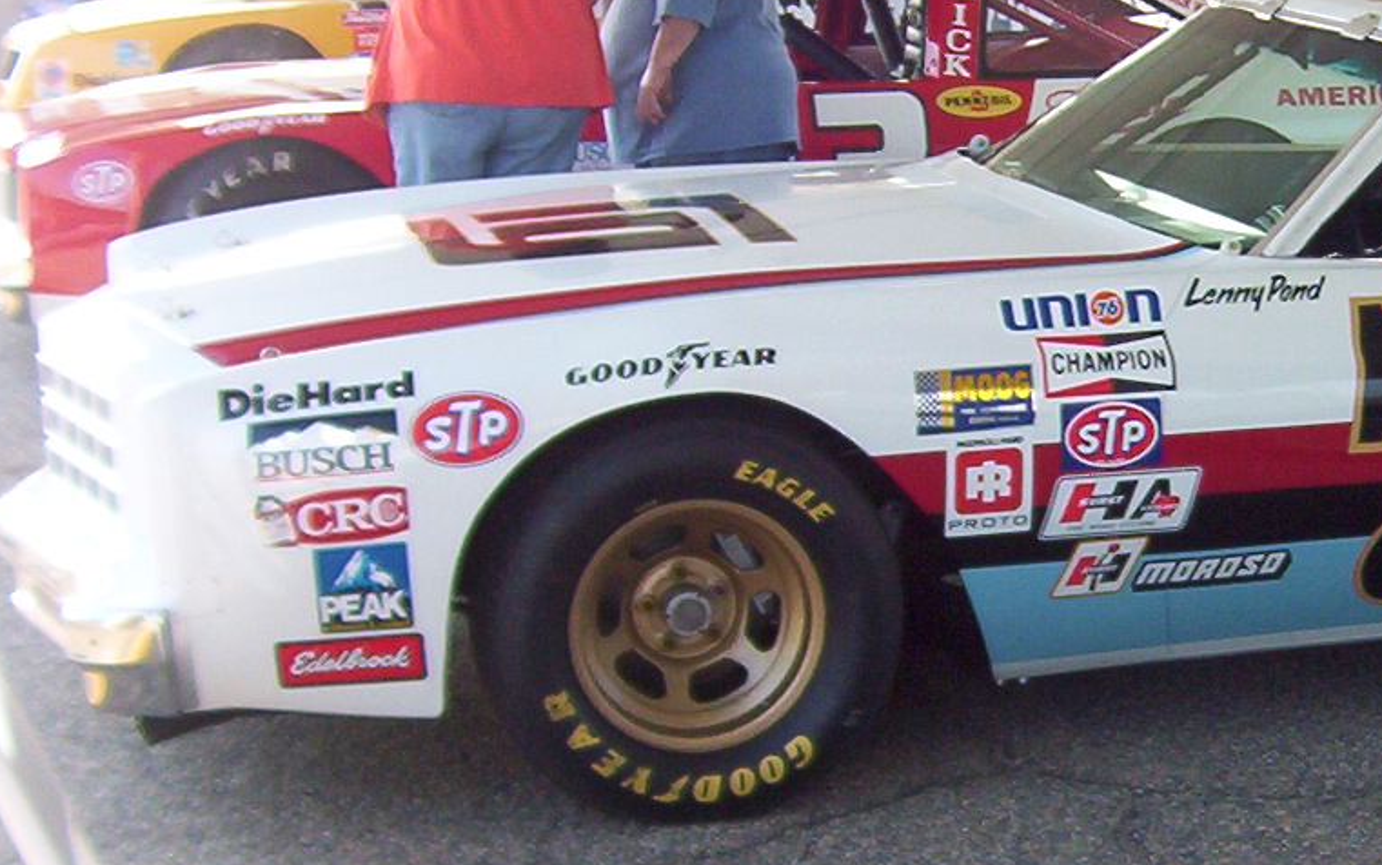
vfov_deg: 15.9
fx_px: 3089
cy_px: 432
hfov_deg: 24.3
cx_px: 1320
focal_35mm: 82
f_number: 2.76
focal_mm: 5.54
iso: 100
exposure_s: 1/248
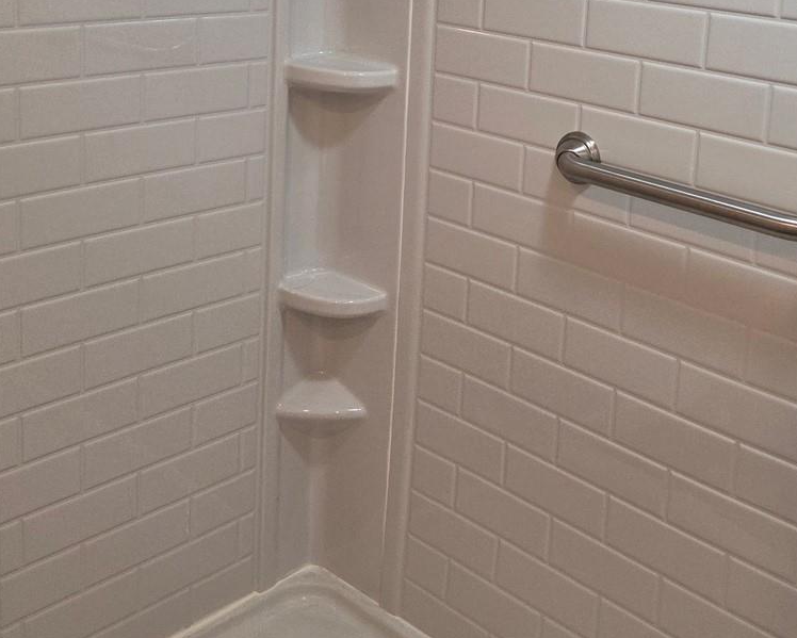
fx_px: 1133
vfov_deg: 30.0
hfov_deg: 38.7
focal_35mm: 48
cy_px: 53
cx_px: 455
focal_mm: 5.4
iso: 200
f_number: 1.8
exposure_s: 1/120
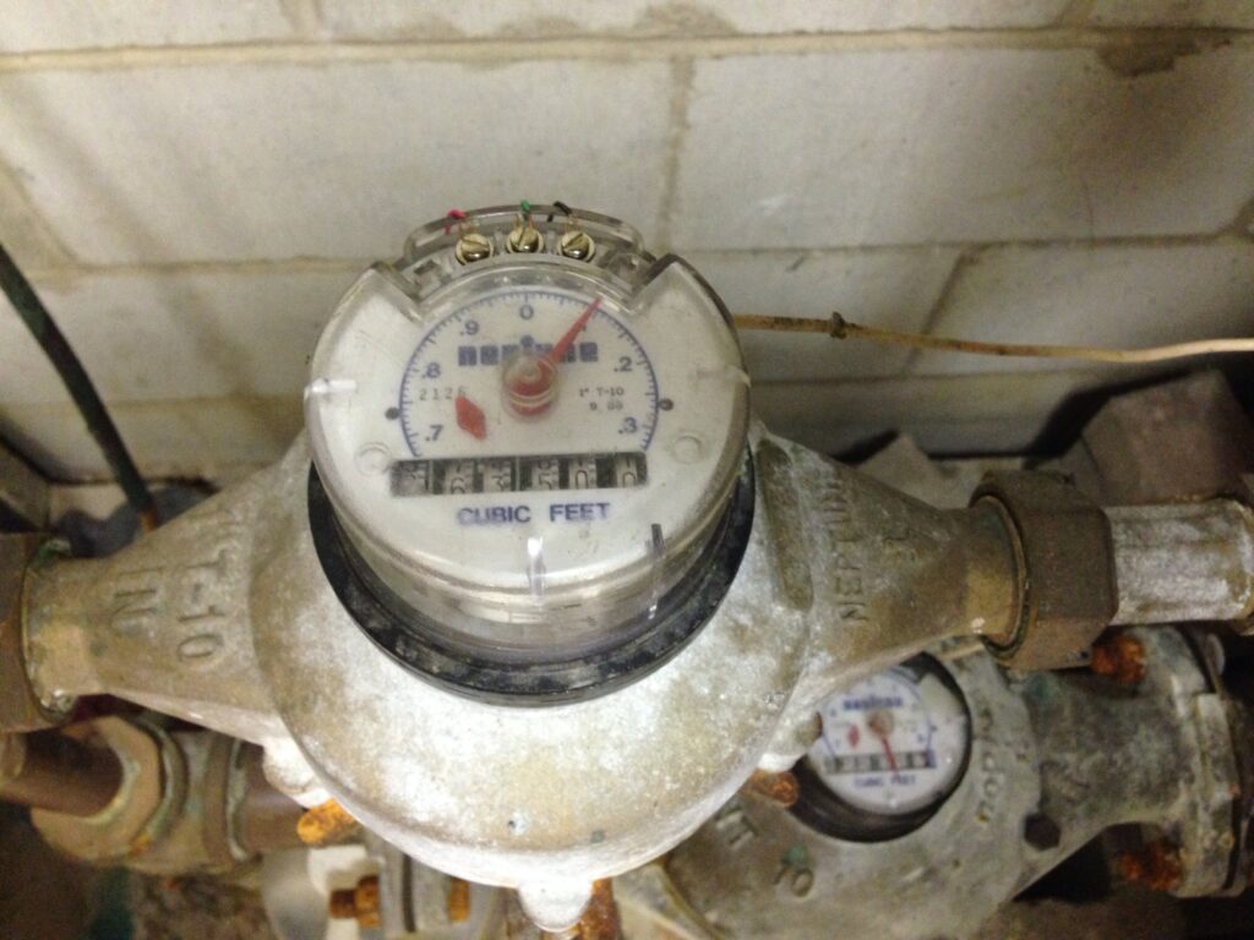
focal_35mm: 33
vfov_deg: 42.9
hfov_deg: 55.4
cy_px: 470
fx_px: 1195
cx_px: 627
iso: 400
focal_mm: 4.12
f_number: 2.4
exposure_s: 1/20
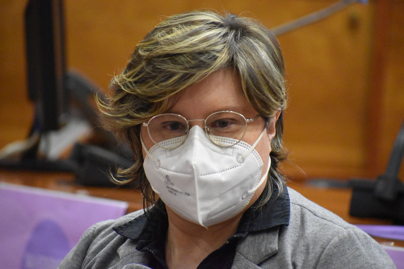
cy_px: 134
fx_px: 3703
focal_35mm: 330
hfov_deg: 6.2
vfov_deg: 4.2
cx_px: 202
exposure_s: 1/125
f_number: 5.6
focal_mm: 220
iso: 9000
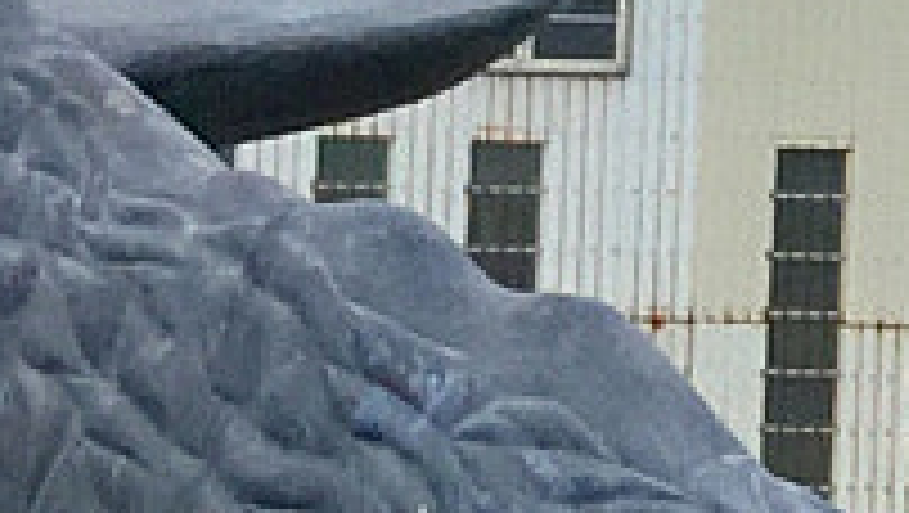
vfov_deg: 4.6
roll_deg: -0.7
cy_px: 79
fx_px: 6441
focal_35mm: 267
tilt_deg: +7.5
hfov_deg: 7.4
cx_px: 2358
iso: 25
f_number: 2.4
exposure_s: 1/673
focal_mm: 3.3
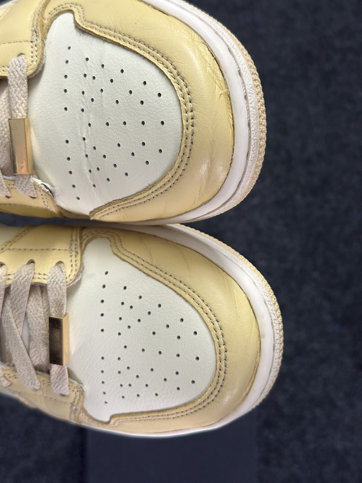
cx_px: 181
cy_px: 242
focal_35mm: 48
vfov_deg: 39.7
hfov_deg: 30.3
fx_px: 669
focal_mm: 6.86
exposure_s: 1/50
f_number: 1.78
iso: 125
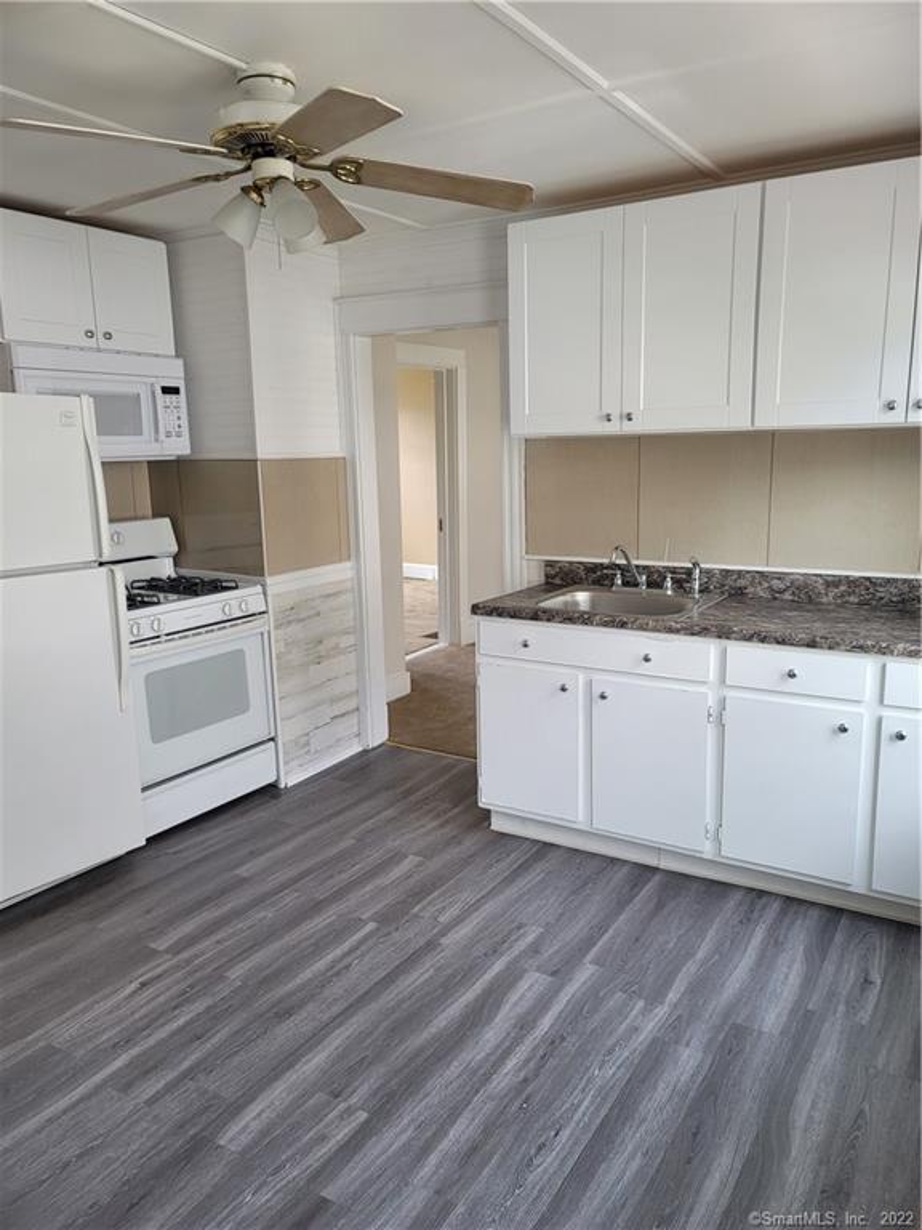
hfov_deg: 54.9
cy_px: 615
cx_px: 461
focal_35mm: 25
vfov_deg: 69.4
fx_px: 888
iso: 160
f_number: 1.8
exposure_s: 1/120
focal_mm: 7
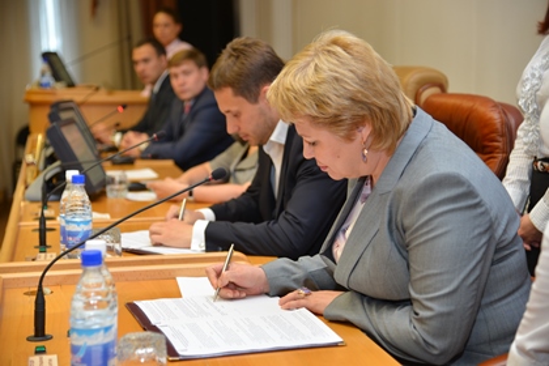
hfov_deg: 28.8
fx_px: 1067
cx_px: 274
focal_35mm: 70
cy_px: 183
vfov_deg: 19.5
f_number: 4
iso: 360
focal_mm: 70
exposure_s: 1/60
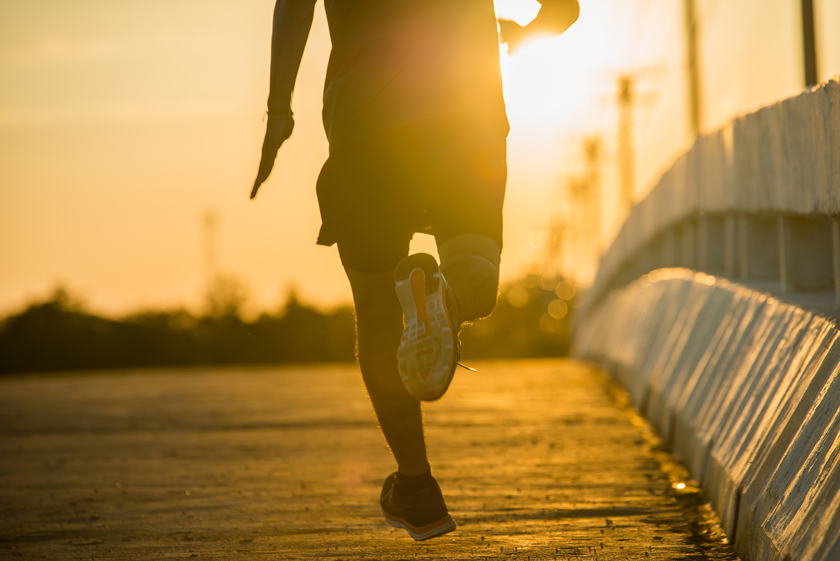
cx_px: 420
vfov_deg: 6.9
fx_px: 4668
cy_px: 280
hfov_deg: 10.3
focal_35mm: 200
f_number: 5
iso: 100
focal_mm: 200
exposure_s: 1/500
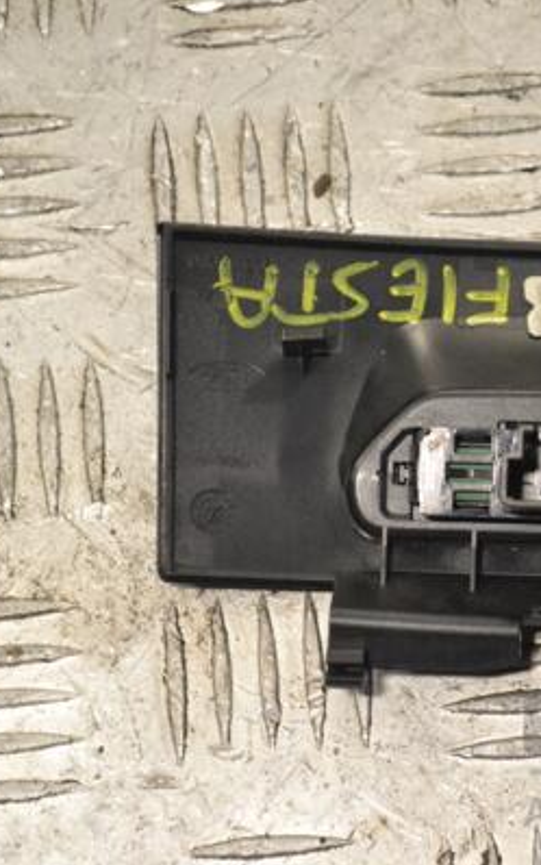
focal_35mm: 127
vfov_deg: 16.5
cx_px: 482
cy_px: 432
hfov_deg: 10.3
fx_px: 2988
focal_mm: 55
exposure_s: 1/640
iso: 3200
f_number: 5.6
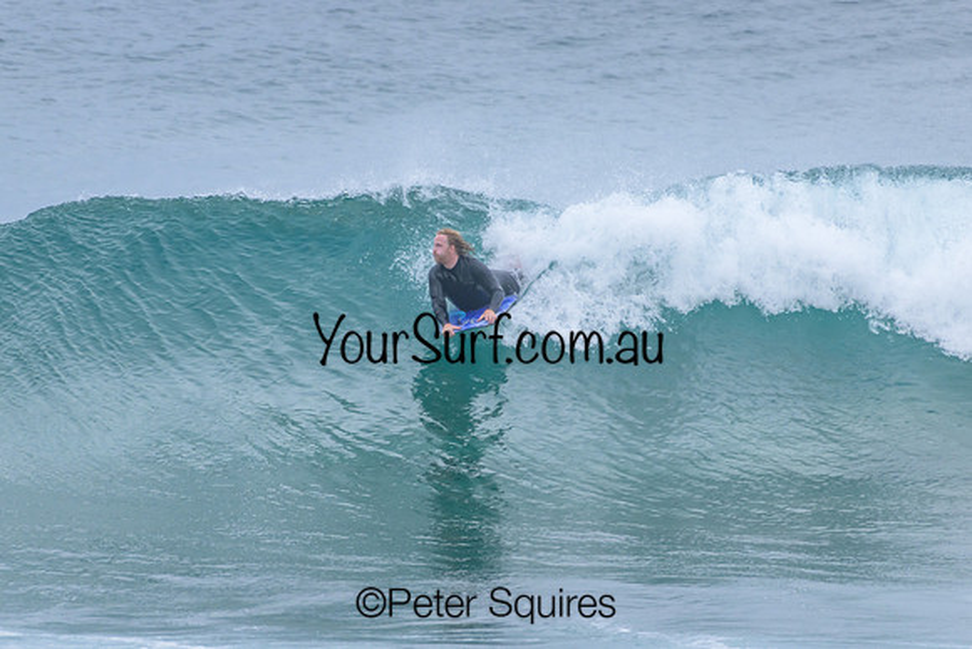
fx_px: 22954
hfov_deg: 2.4
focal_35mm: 850
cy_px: 324
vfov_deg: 1.6
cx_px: 486
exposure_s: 1/2000
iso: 1600
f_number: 11
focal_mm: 850
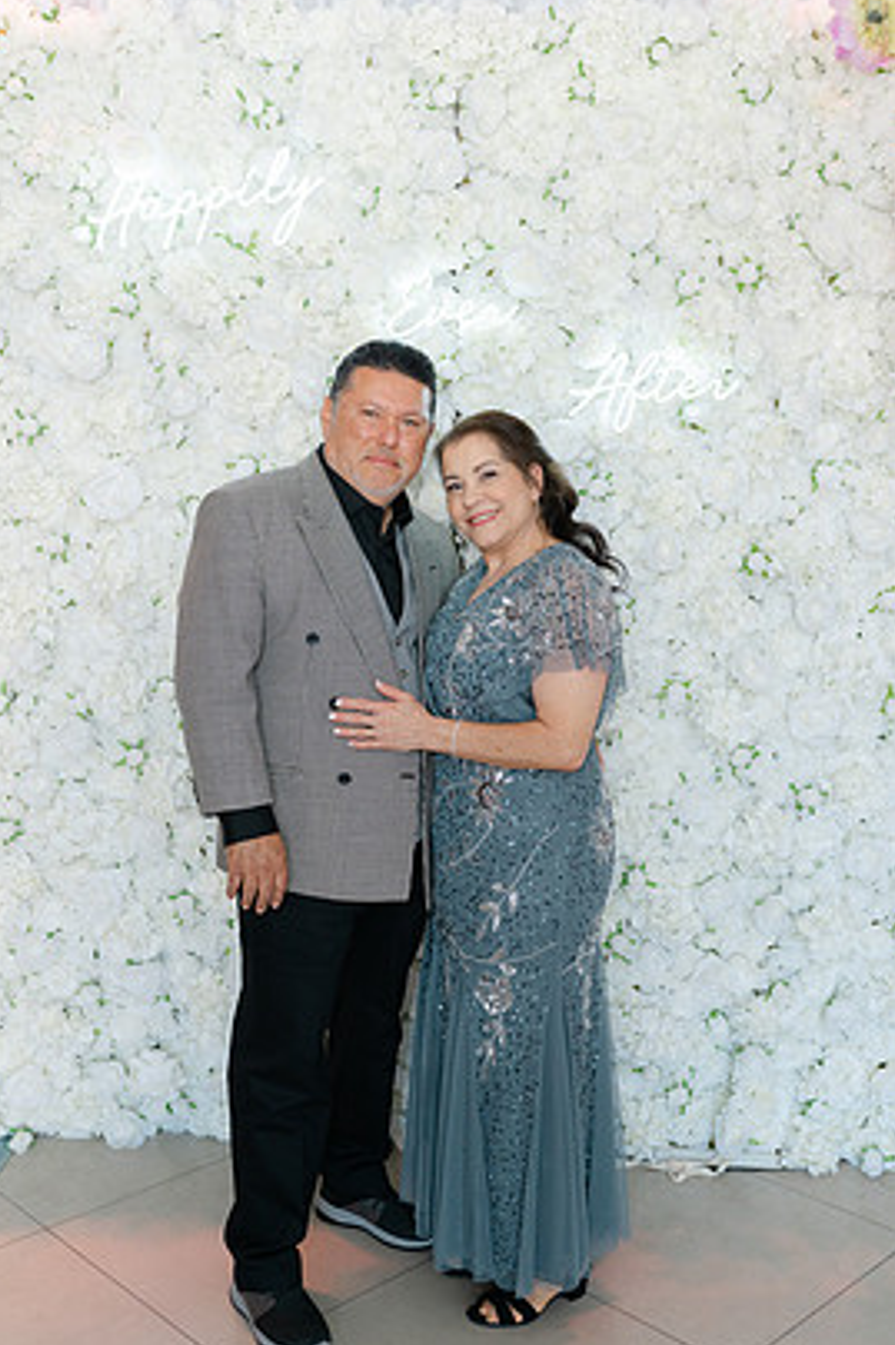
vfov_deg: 49.6
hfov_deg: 34.2
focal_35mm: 39
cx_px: 403
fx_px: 1456
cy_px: 669
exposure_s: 1/200
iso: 400
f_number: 4
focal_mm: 35
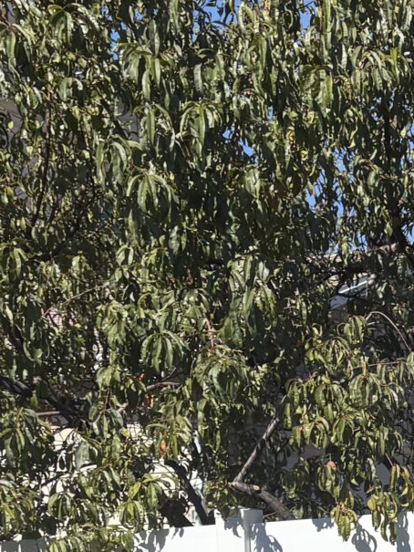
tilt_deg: -7.3
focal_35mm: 110
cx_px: 560
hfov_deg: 13.0
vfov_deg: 16.5
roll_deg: +1.8
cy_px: 789
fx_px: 1753
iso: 50
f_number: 1.6
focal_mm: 5.96
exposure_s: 1/8850
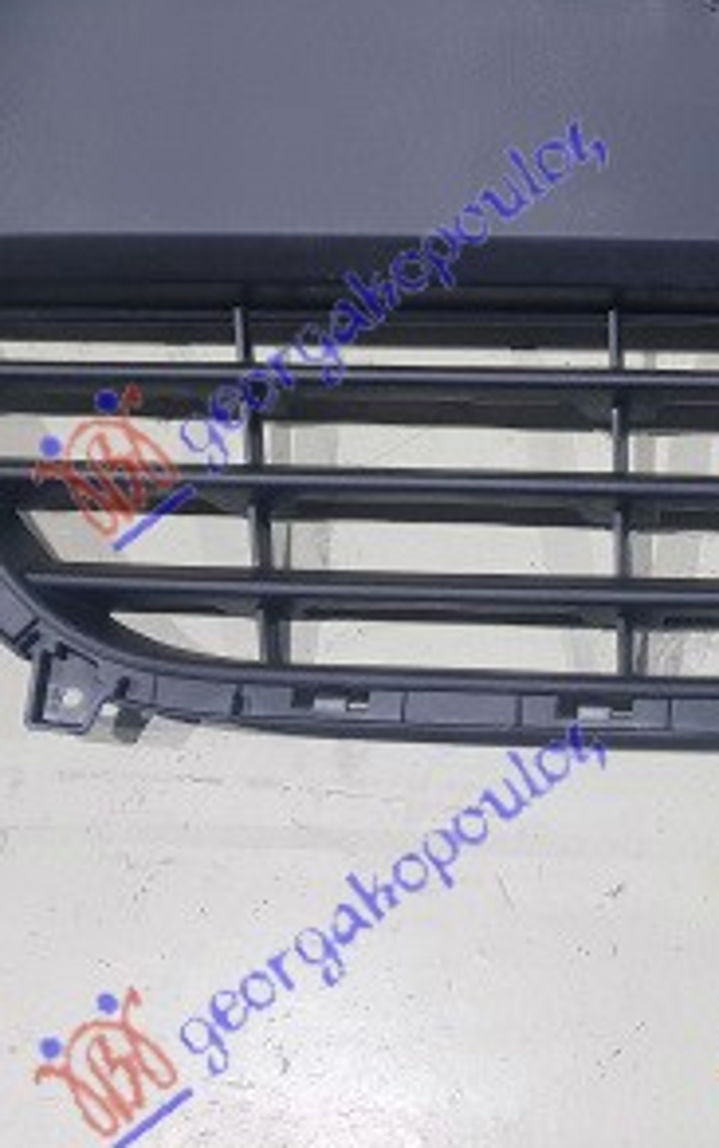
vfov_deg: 29.9
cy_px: 136
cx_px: 990
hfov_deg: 18.1
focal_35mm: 66
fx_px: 2065
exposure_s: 1/25
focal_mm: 4.2
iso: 250
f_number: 1.7
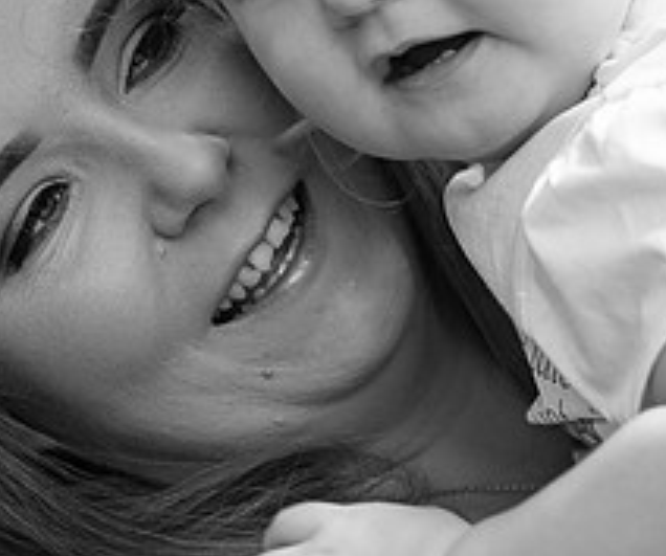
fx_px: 3750
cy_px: 288
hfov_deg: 10.1
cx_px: 279
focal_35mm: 187
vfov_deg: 8.5
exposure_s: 1/320
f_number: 2
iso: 100
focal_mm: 35
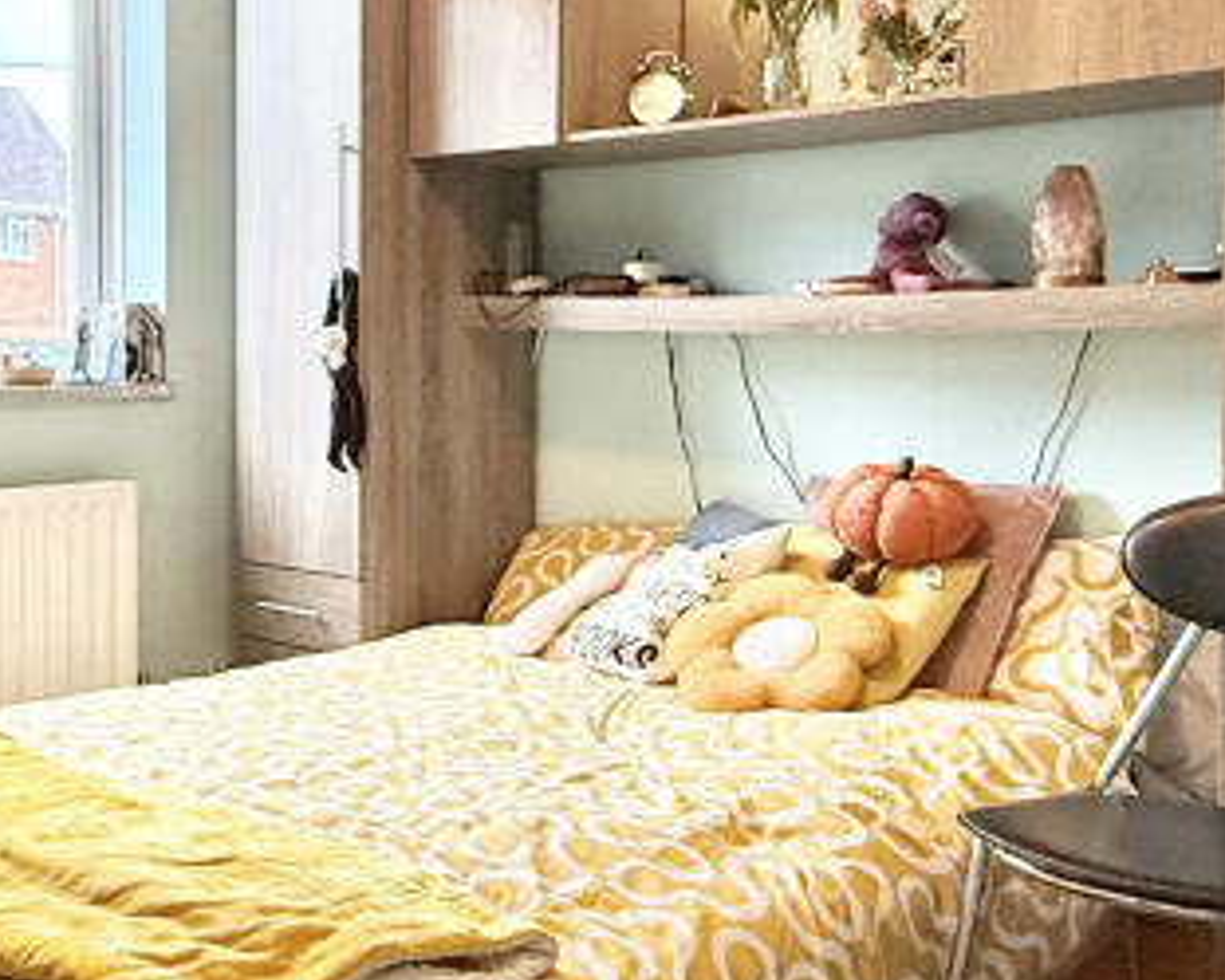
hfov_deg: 40.7
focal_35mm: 45
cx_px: 421
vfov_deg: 33.4
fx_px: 1632
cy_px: 401
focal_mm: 2.22
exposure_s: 1/62
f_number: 2.2
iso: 320
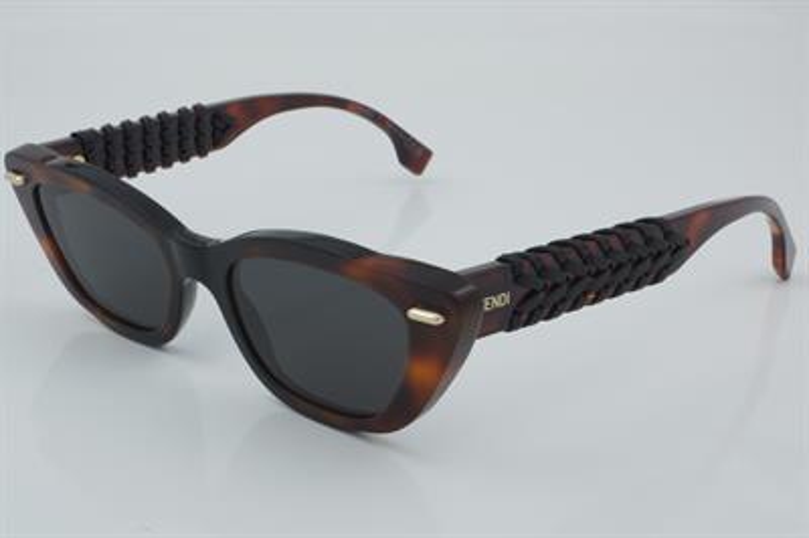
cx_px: 404
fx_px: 1347
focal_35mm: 60
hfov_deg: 33.4
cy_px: 269
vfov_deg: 22.6
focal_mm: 40
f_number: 32
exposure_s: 1/4
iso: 100
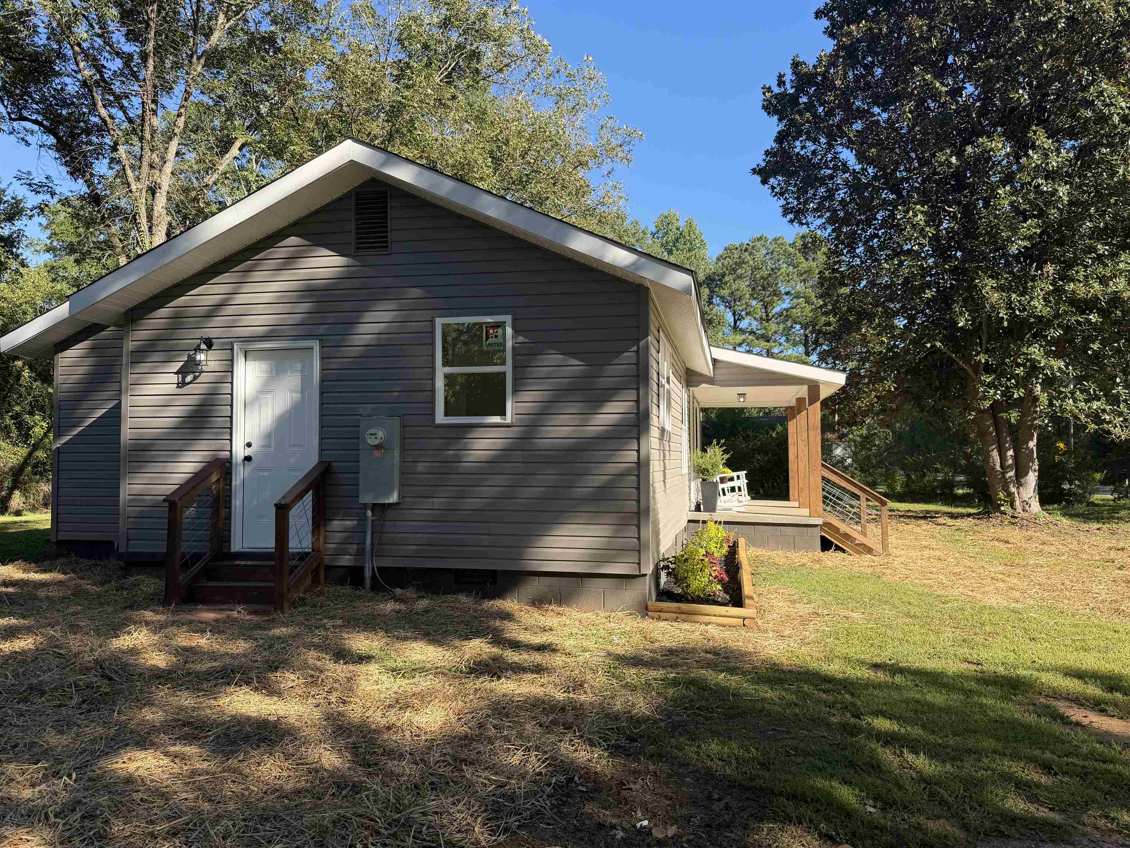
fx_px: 783
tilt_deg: +2.7
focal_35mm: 24
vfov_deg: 56.8
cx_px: 565
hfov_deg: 71.6
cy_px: 424
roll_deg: +0.8
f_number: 1.78
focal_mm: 6.76
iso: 80
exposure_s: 1/1385
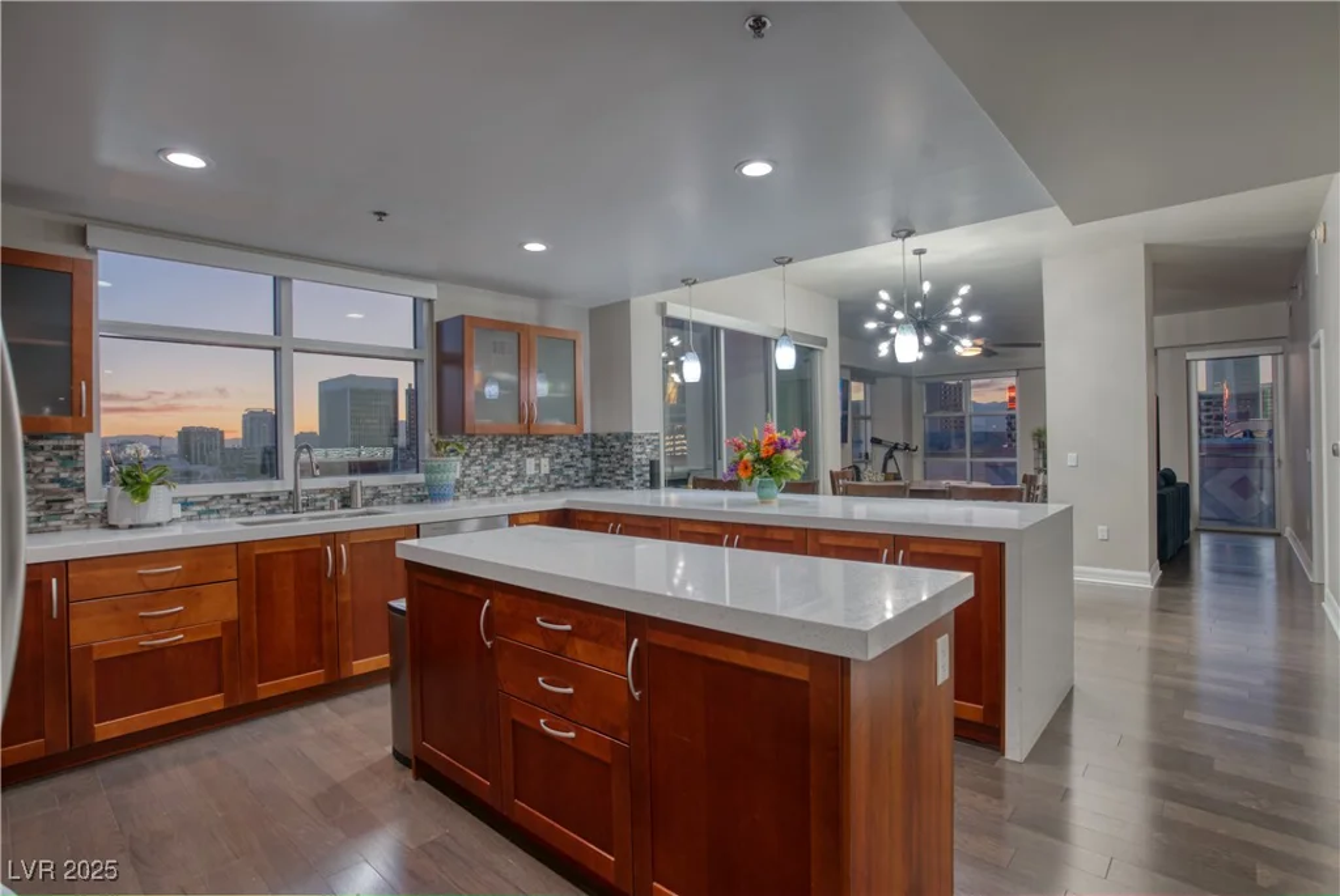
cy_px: 448
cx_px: 670
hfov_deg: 93.2
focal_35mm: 17
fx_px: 633
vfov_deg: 70.6
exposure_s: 1/3
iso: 400
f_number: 7.1
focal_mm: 17
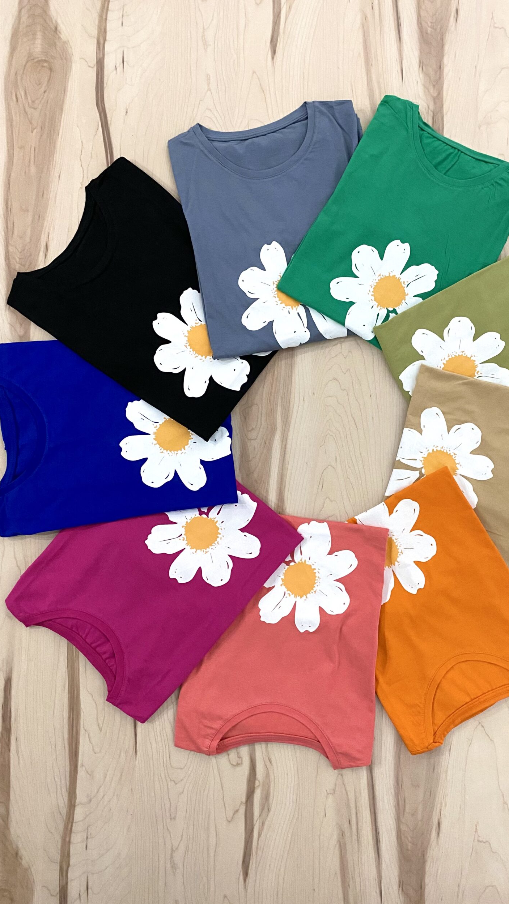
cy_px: 451
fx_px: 696
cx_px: 323
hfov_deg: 39.9
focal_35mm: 29
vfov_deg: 66.1
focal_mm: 4.25
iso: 500
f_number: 1.8
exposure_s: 1/50
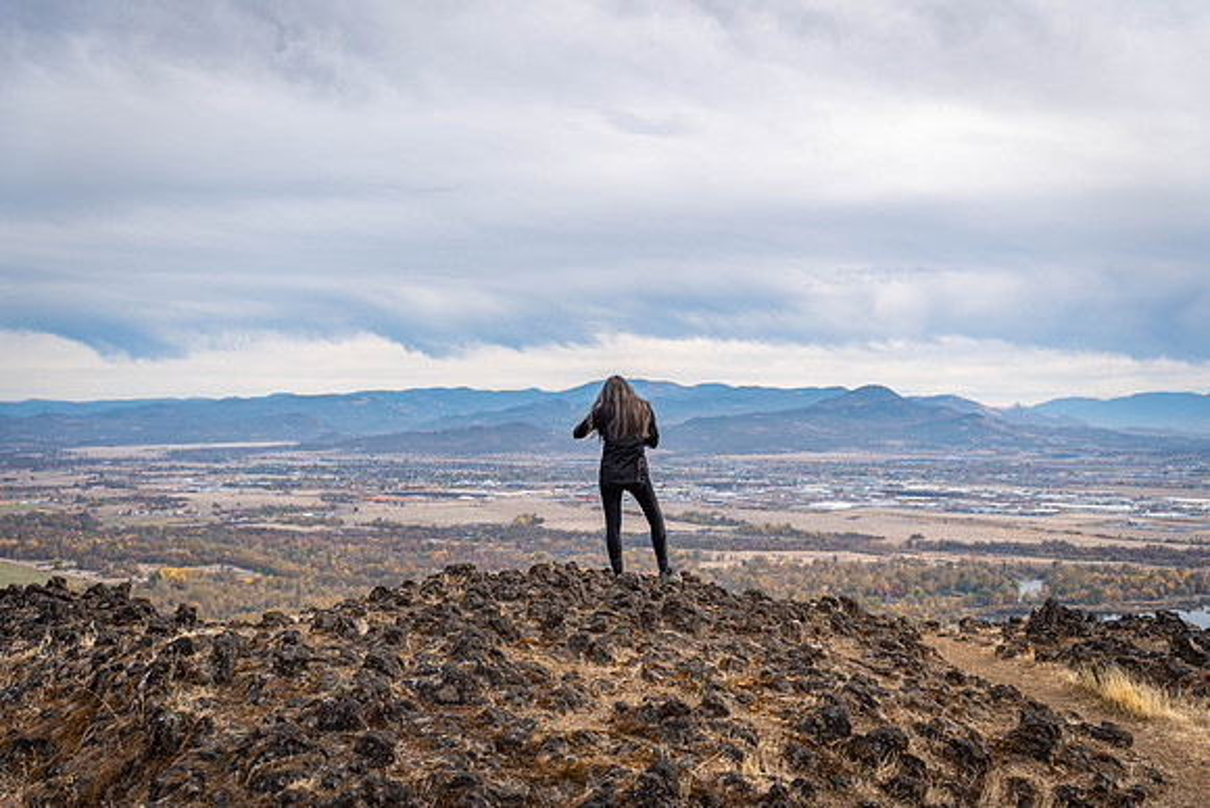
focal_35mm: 39
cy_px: 404
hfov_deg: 49.2
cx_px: 605
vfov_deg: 34.0
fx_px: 1321
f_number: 3.2
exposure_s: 1/2000
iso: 100
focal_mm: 39.3
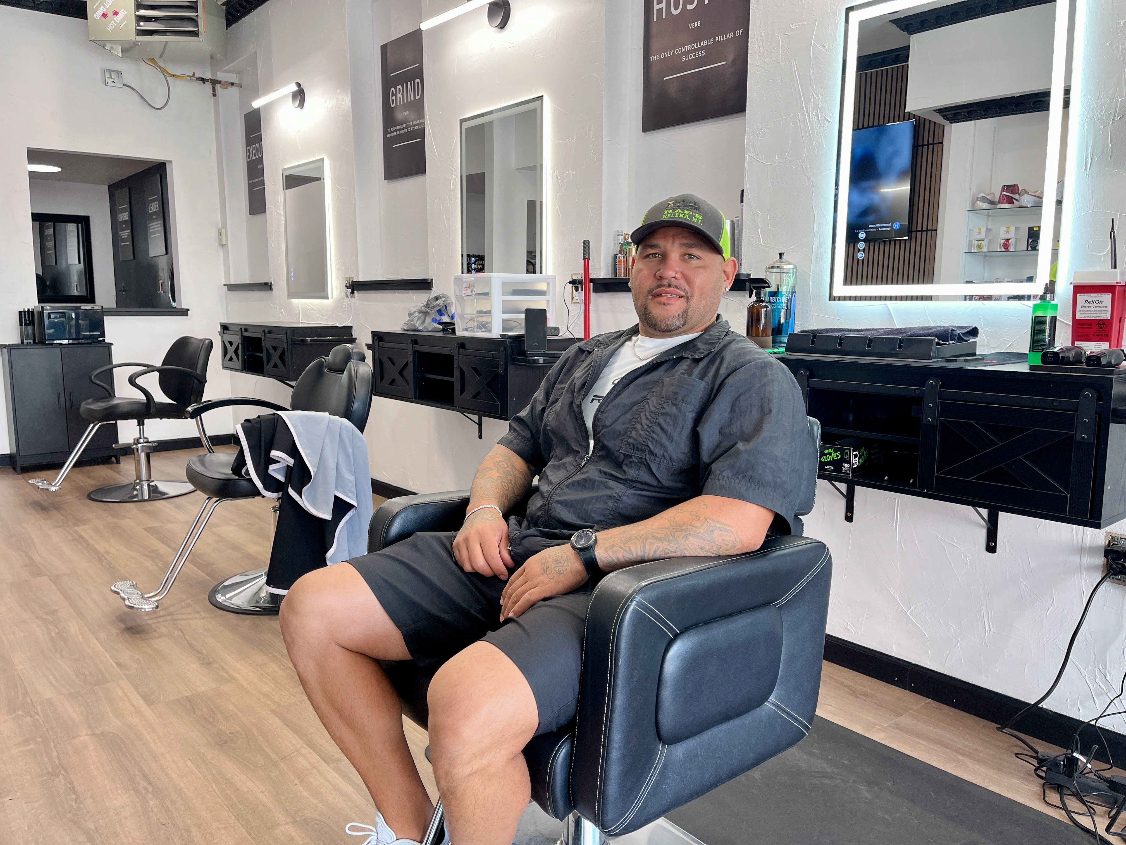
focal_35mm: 26
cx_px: 563
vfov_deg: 53.1
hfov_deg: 67.3
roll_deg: -0.1
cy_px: 422
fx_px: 846
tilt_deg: -8.5
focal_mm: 5.1
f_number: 1.6
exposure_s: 1/60
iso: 64
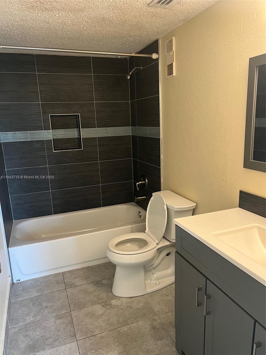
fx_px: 266
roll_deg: +2.4
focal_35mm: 26
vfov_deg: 67.3
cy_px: 178
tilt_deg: -13.3
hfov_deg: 53.1
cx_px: 133
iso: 100
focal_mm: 5.7
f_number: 1.5
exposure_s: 1/60
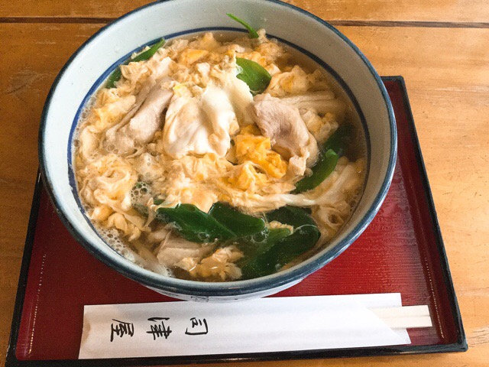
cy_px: 184
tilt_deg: -64.5
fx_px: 438
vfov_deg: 45.4
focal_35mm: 31
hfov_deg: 58.4
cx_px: 244
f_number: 2.4
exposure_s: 1/30
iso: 160
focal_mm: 3.3
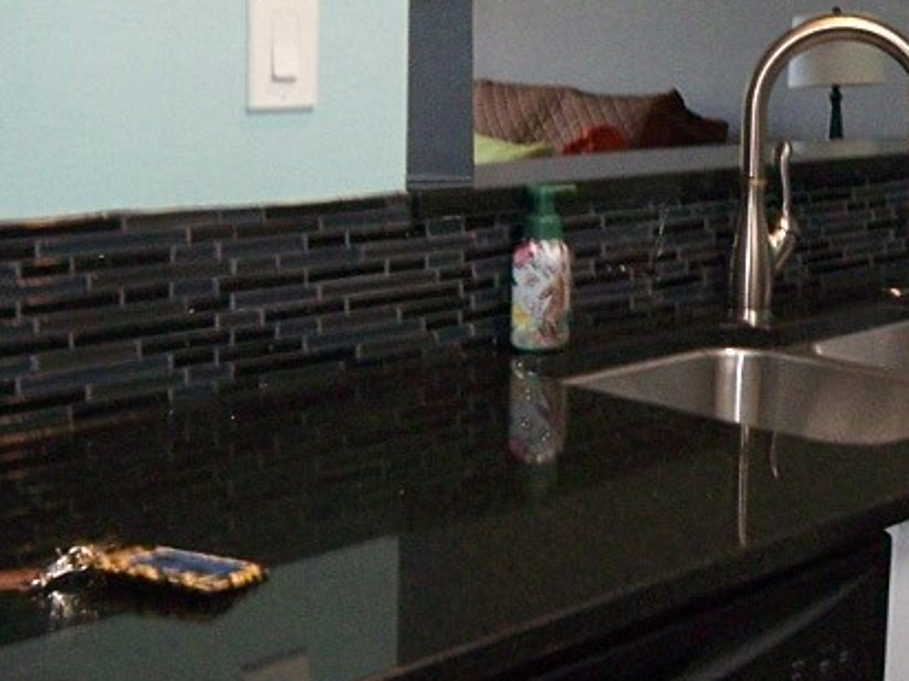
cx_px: 777
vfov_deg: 21.5
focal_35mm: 67
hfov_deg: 28.1
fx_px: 1759
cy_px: 97
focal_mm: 3.8
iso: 160
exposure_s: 1/30
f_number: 2.8
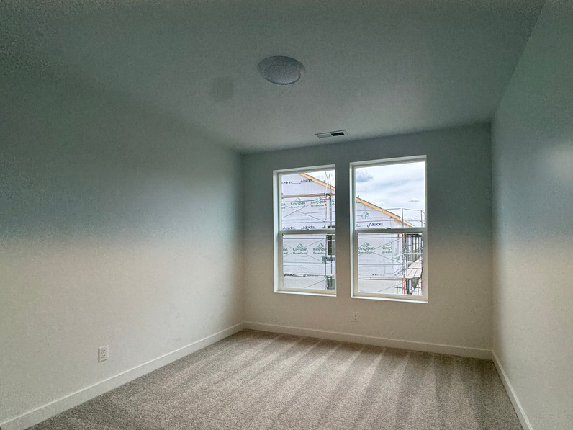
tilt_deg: -0.1
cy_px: 243
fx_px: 298
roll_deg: +0.4
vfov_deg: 71.3
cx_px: 322
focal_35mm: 18
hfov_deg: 87.3
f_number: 2.2
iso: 40
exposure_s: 1/476
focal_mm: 2.22
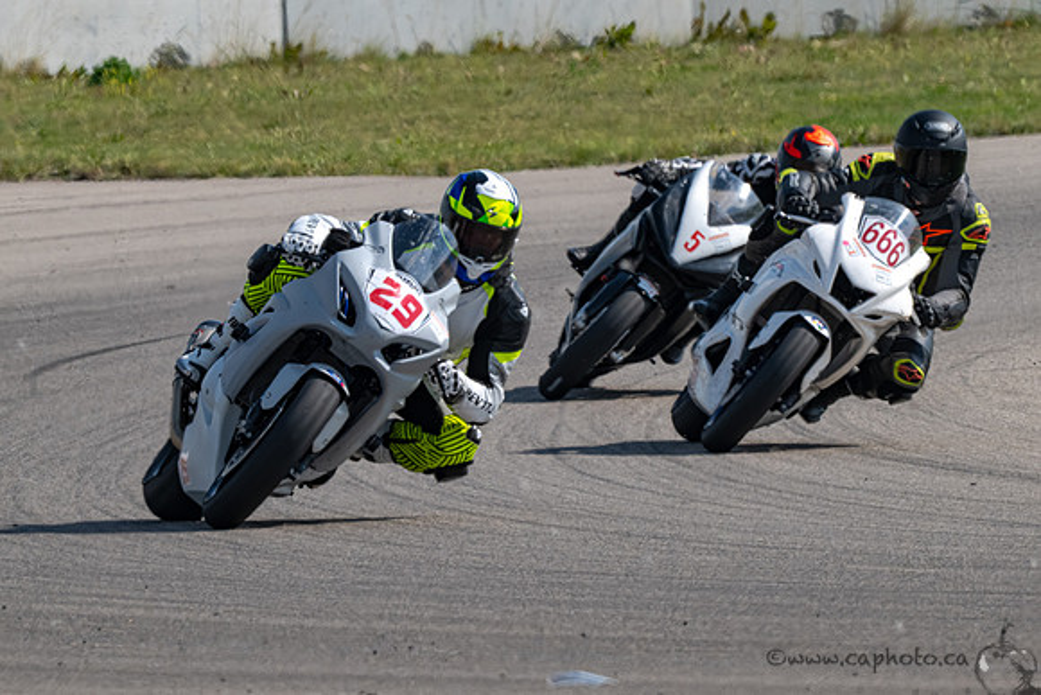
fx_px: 22386
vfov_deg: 1.8
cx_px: 520
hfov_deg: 2.7
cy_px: 313
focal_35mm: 774
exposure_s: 1/1250
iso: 1000
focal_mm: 600
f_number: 16
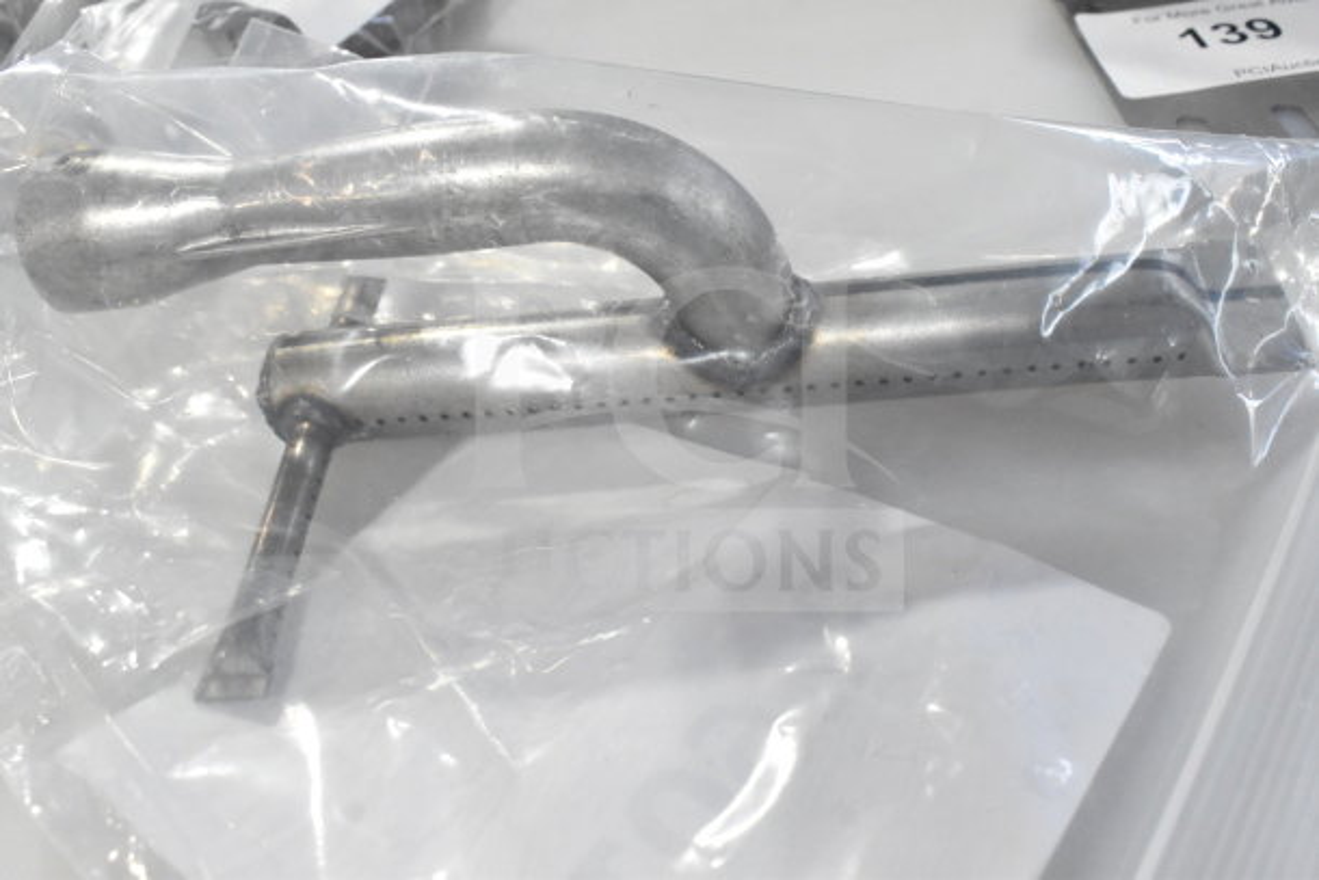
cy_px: 440
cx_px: 660
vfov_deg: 40.0
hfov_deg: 57.2
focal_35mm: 33
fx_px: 1209
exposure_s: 1/320
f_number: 9
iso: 6400
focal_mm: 22
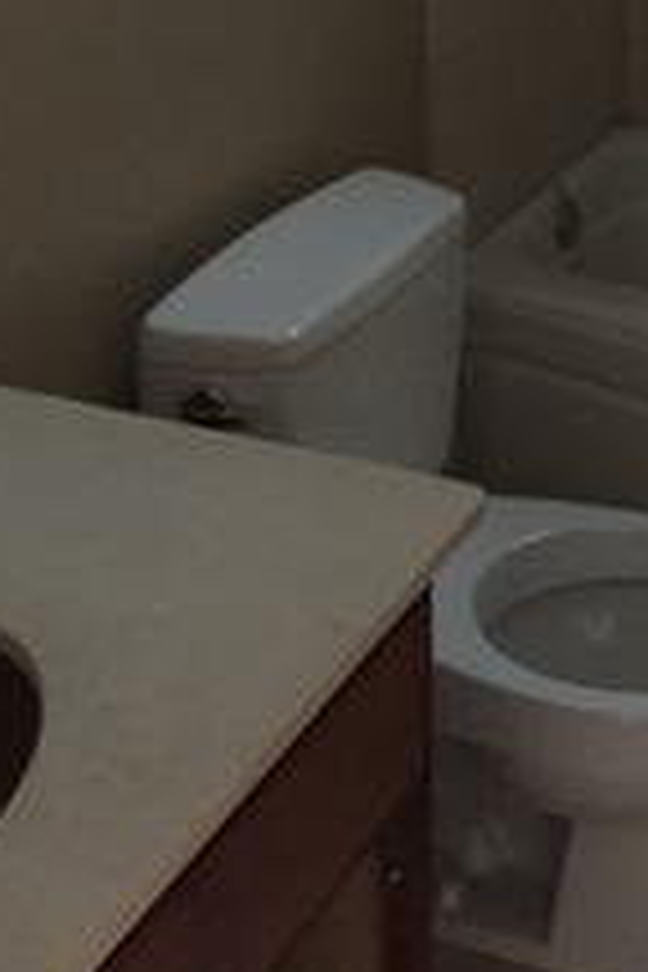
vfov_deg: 27.9
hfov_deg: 19.7
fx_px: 1809
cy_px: -45
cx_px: 639
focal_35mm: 67
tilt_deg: -13.1
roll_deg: -0.9
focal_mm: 4.15
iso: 500
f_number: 2.2
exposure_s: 1/15
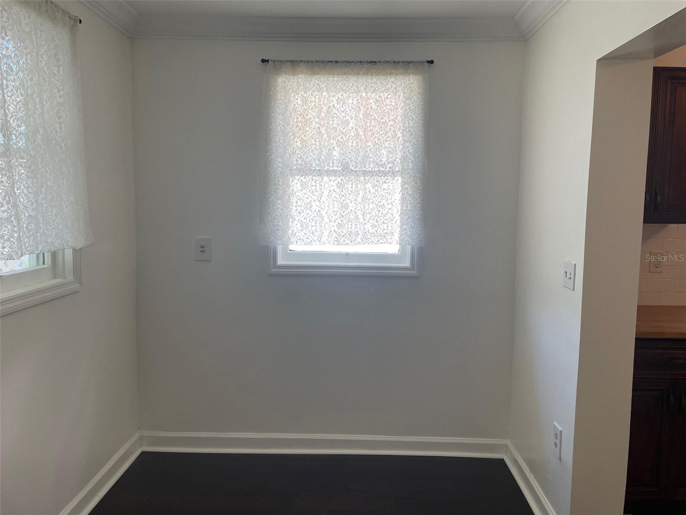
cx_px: 343
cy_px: 258
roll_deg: +0.0
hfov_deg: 67.3
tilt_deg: -5.3
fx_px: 515
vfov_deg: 53.1
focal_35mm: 26
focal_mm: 4.2
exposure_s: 1/120
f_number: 1.6
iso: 64
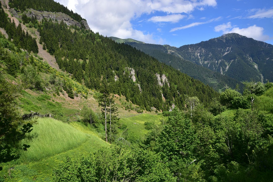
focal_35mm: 50
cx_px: 136
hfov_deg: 39.6
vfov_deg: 27.0
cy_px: 91
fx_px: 379
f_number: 14
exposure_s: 1/125
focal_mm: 50
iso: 200
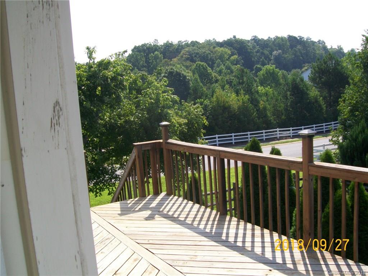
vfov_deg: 39.7
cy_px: 138
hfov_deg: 51.4
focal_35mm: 36
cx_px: 184
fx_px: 383
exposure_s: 1/320
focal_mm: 6
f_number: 4.8
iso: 64
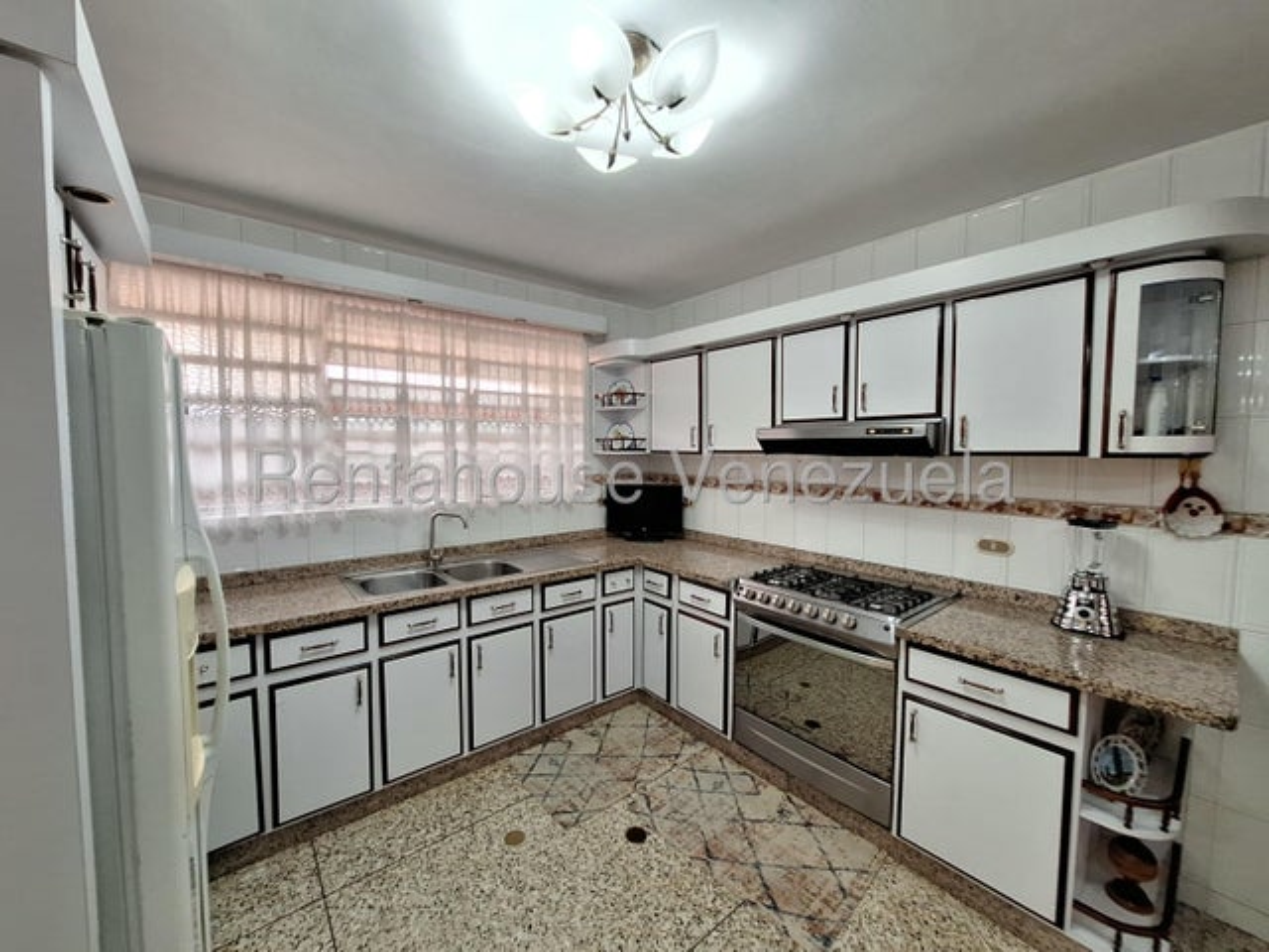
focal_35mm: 13
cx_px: 634
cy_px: 476
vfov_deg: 89.9
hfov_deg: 106.2
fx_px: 477
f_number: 2.2
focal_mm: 1.74
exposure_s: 1/50
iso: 160
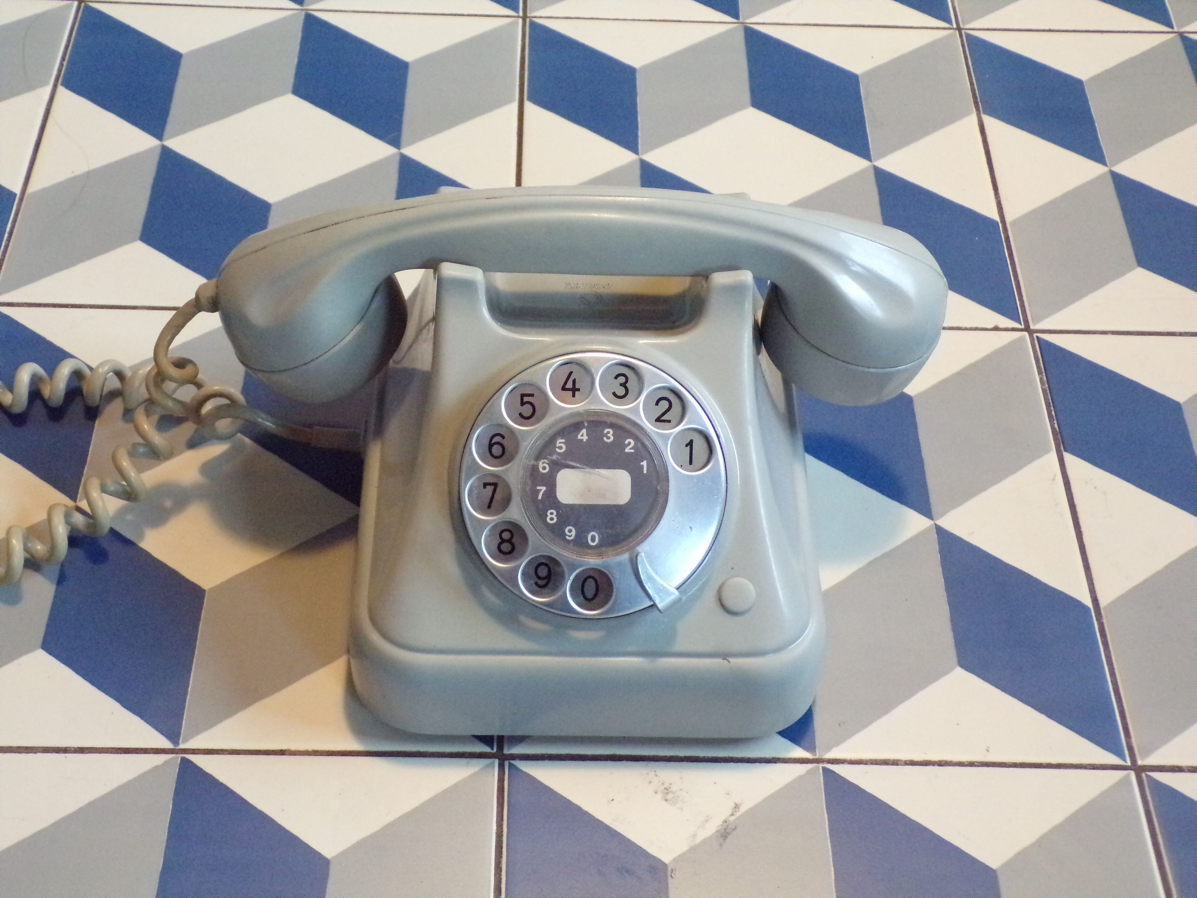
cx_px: 598
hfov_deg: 38.9
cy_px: 449
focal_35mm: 49
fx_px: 1694
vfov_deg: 29.7
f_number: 3.5
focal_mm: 8.7
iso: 800
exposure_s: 1/17
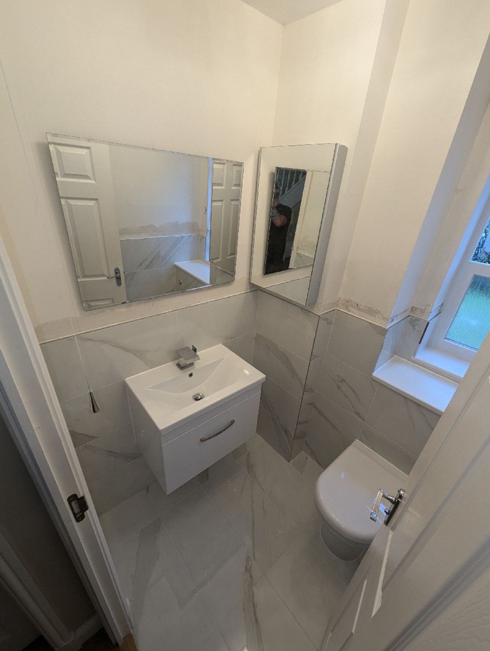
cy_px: 326
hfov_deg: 90.0
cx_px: 245
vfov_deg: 106.1
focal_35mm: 13
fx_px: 245
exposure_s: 1/25.1
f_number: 2.2
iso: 55
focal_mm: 1.95
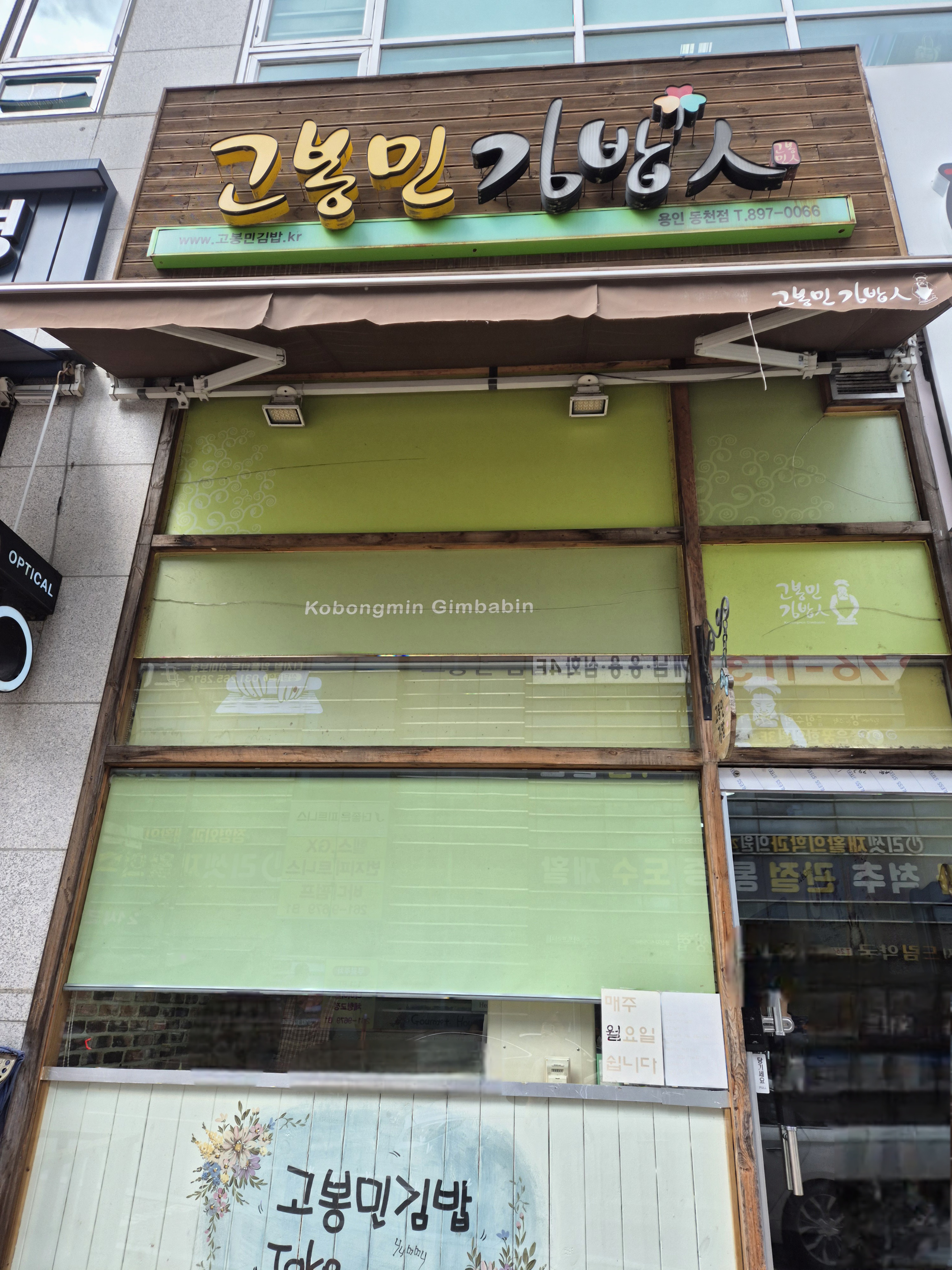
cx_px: 476
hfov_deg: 58.9
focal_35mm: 23
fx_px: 843
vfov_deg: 73.9
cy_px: 635
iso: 25
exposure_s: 1/455
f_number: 1.8
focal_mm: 5.4
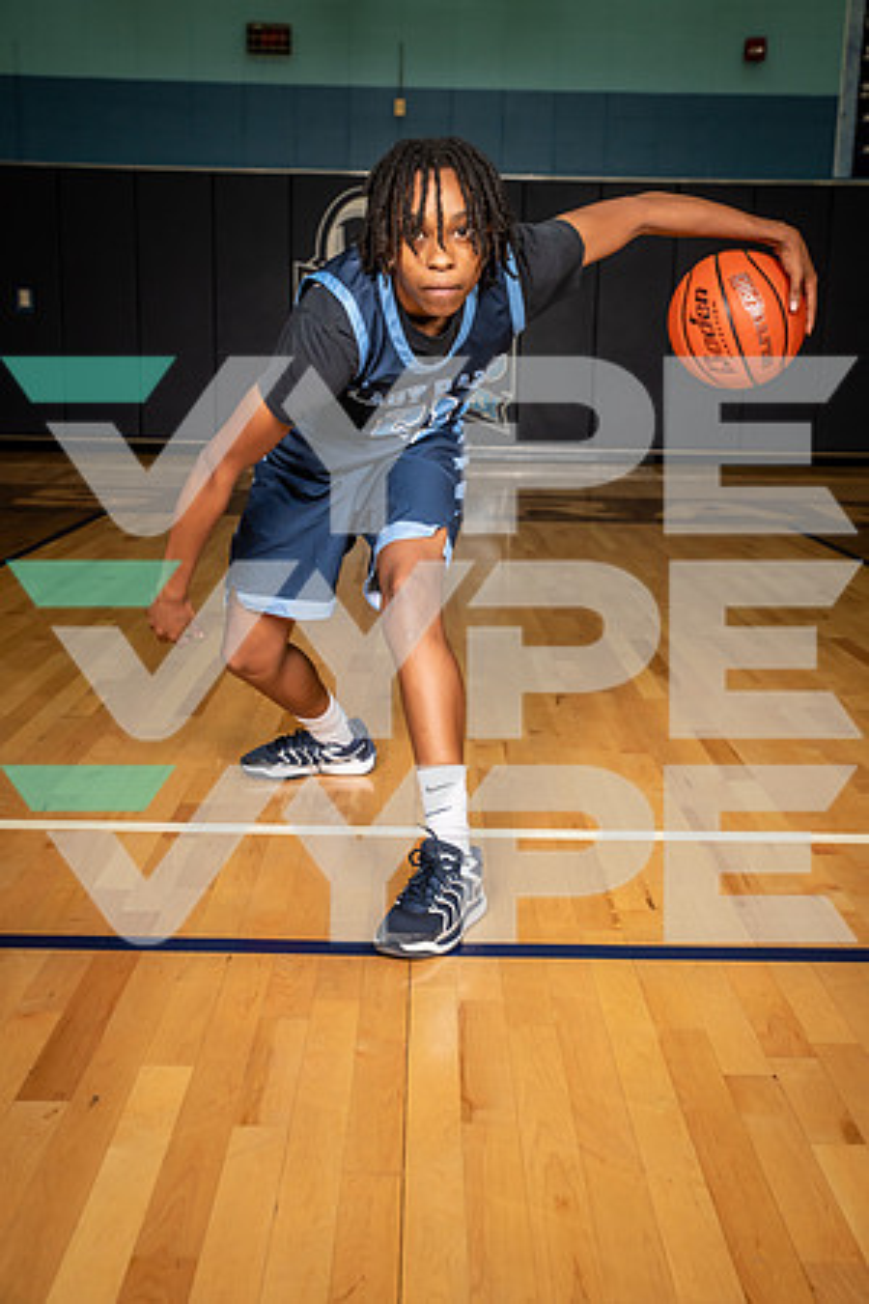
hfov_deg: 31.9
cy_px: 652
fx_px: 1521
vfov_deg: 46.4
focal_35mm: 42
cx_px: 434
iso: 640
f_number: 6.3
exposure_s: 1/320
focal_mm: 42
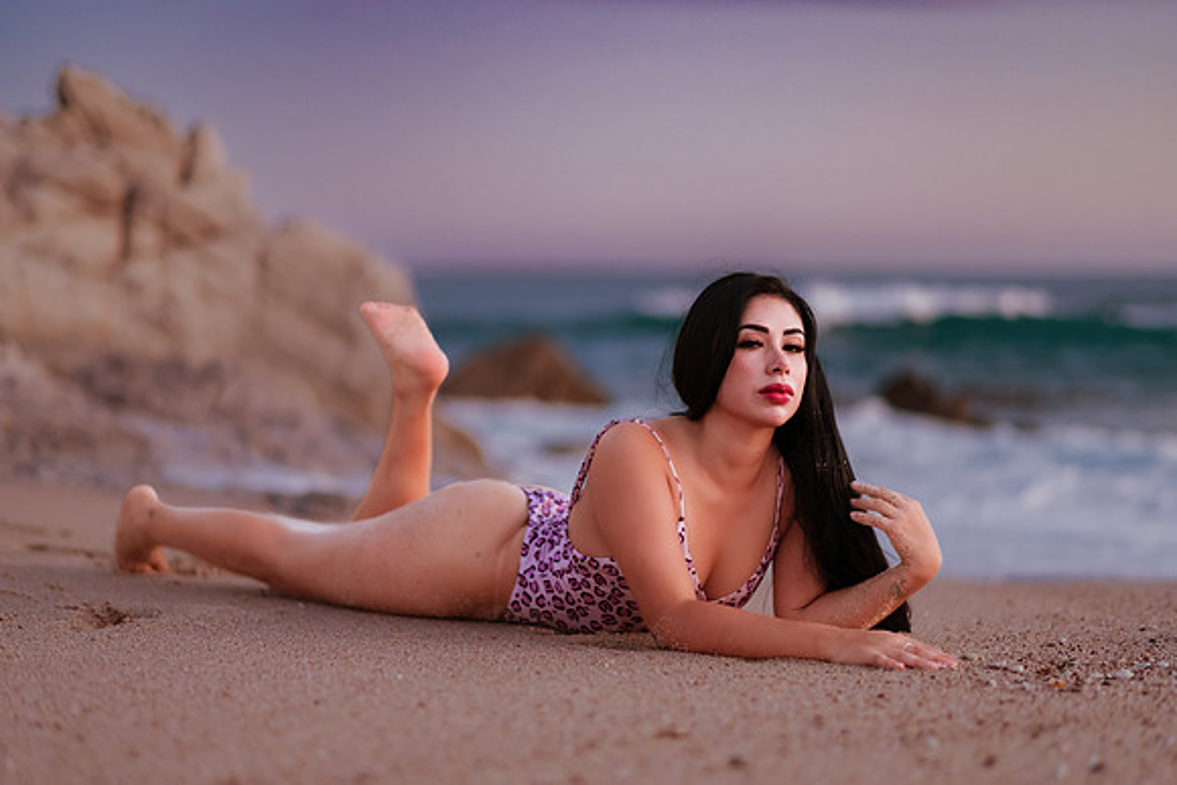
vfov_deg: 23.4
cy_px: 392
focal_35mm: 58
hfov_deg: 34.5
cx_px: 588
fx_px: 1897
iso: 1600
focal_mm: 58
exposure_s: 1/60
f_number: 1.4
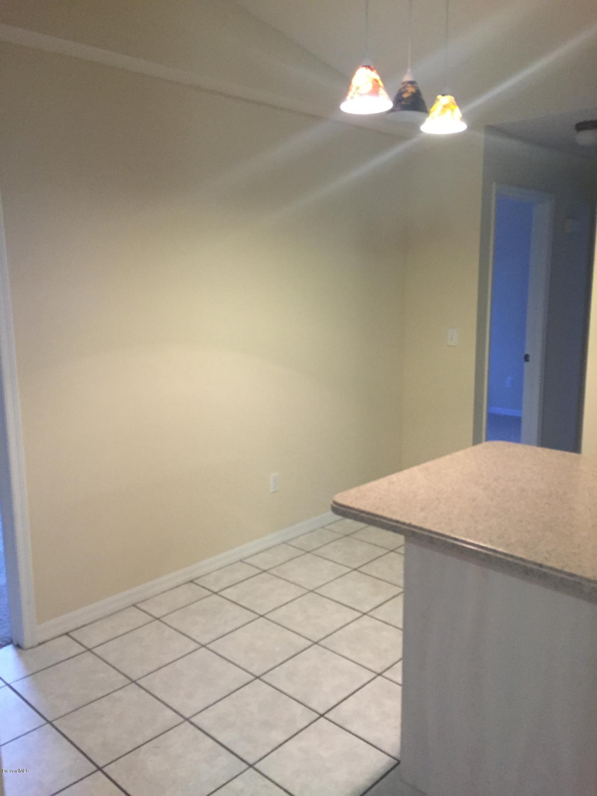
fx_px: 667
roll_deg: +0.4
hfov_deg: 48.2
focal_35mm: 29
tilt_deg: -8.4
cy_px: 398
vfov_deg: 61.7
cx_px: 298
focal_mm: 4.15
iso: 160
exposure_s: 1/30
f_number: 2.2
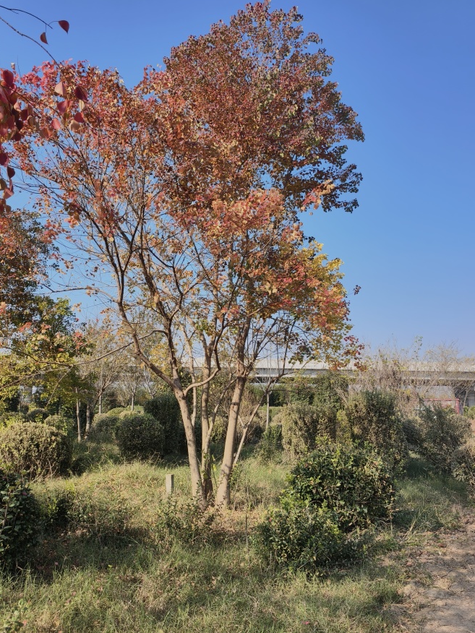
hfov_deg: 49.7
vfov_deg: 63.4
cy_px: 341
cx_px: 226
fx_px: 512
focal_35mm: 28
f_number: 1.57
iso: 72
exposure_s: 1/1587
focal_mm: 5.6
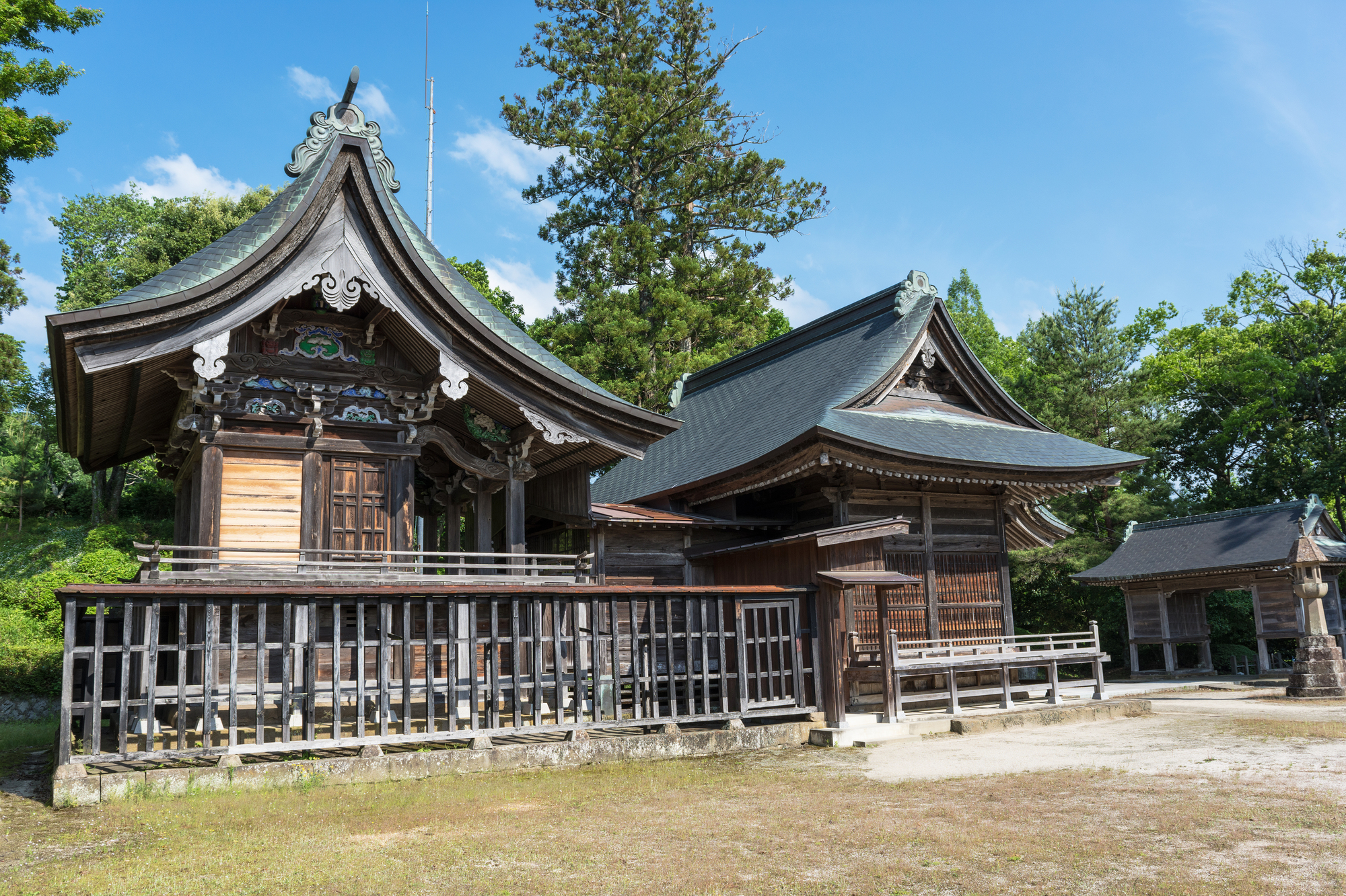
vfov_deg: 47.9
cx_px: 673
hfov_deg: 67.4
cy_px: 448
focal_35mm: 27
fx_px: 1009
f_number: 7.1
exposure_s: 1/320
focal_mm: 18
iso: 100
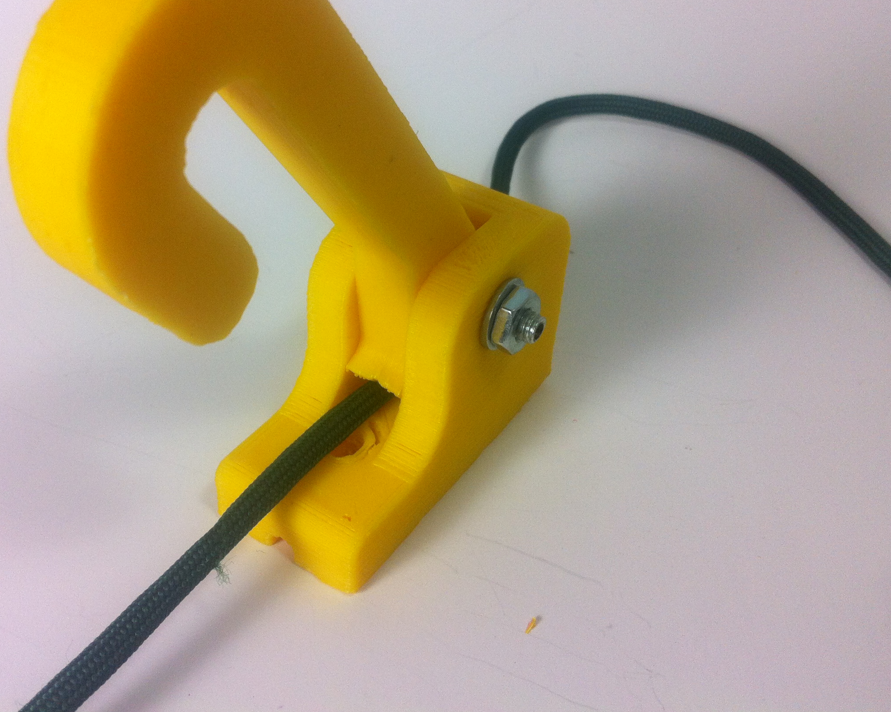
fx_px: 1160
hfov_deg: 41.9
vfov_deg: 34.1
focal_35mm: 44
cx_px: 366
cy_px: 290
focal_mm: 3.85
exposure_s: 1/120
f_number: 2.8
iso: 80
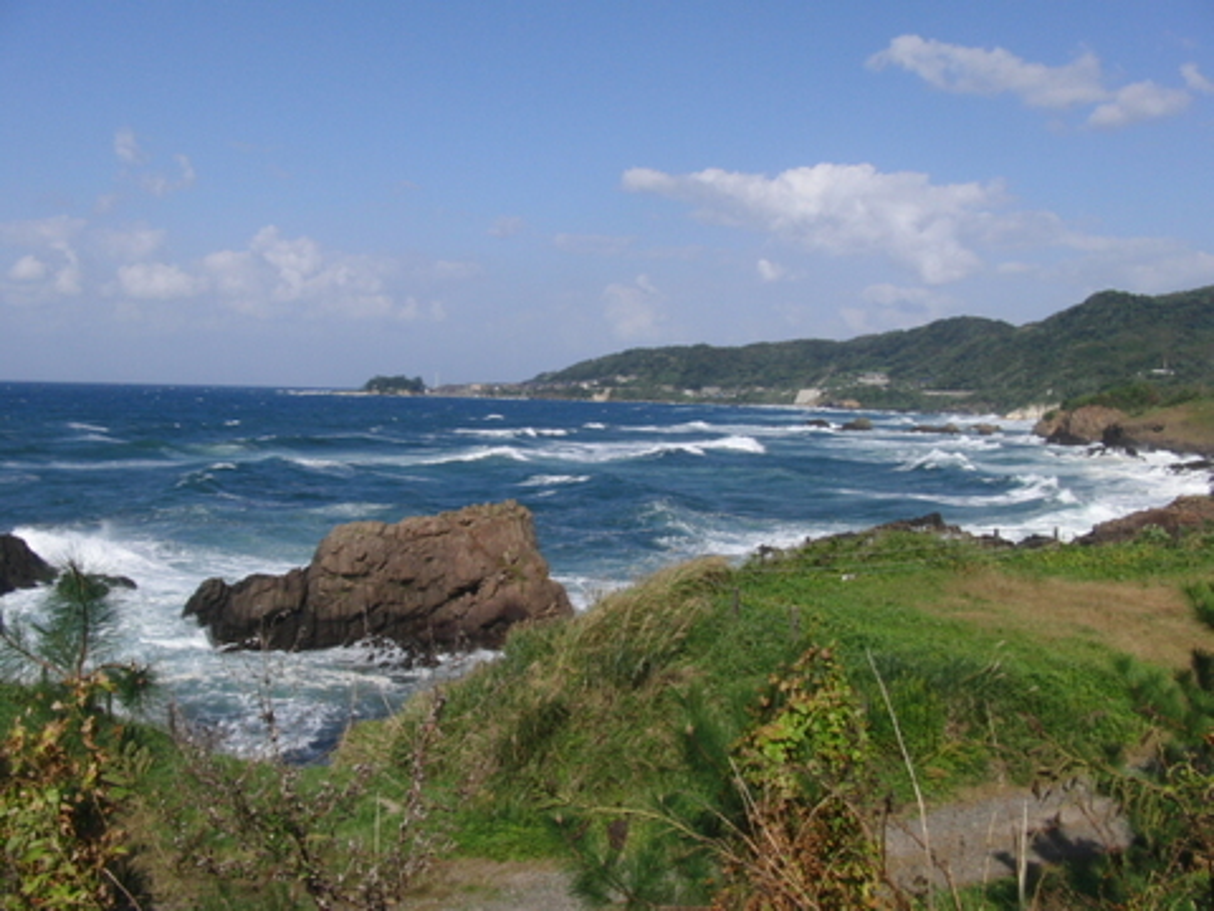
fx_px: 1298
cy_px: 456
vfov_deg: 38.7
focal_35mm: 37
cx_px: 607
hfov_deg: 50.1
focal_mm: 6.42
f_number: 8.5
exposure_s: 1/400
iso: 100
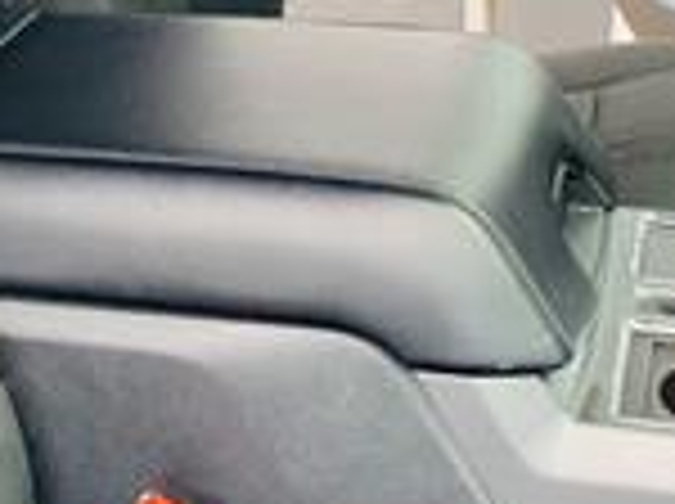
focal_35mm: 111
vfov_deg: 12.9
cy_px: -148
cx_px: 22
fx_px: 2161
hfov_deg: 17.4
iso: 50
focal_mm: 4.25
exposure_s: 1/121
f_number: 1.8
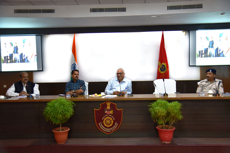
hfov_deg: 55.8
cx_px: 115
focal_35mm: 34
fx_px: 217
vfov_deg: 38.9
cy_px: 76
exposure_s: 1/60
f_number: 4
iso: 1000
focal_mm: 34
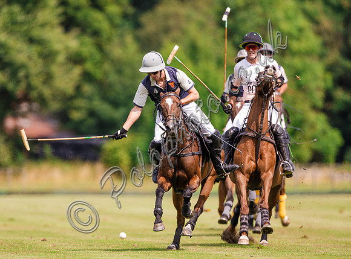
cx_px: 156
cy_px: 132
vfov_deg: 2.1
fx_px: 6930
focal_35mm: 687
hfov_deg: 2.9
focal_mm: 500
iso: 400
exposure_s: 1/2000
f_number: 4
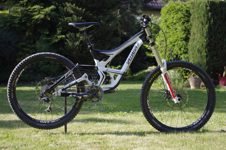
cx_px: 113
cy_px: 75
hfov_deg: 24.8
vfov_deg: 16.6
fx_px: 514
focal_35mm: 82
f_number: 5.6
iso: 200
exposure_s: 1/250
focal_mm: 55
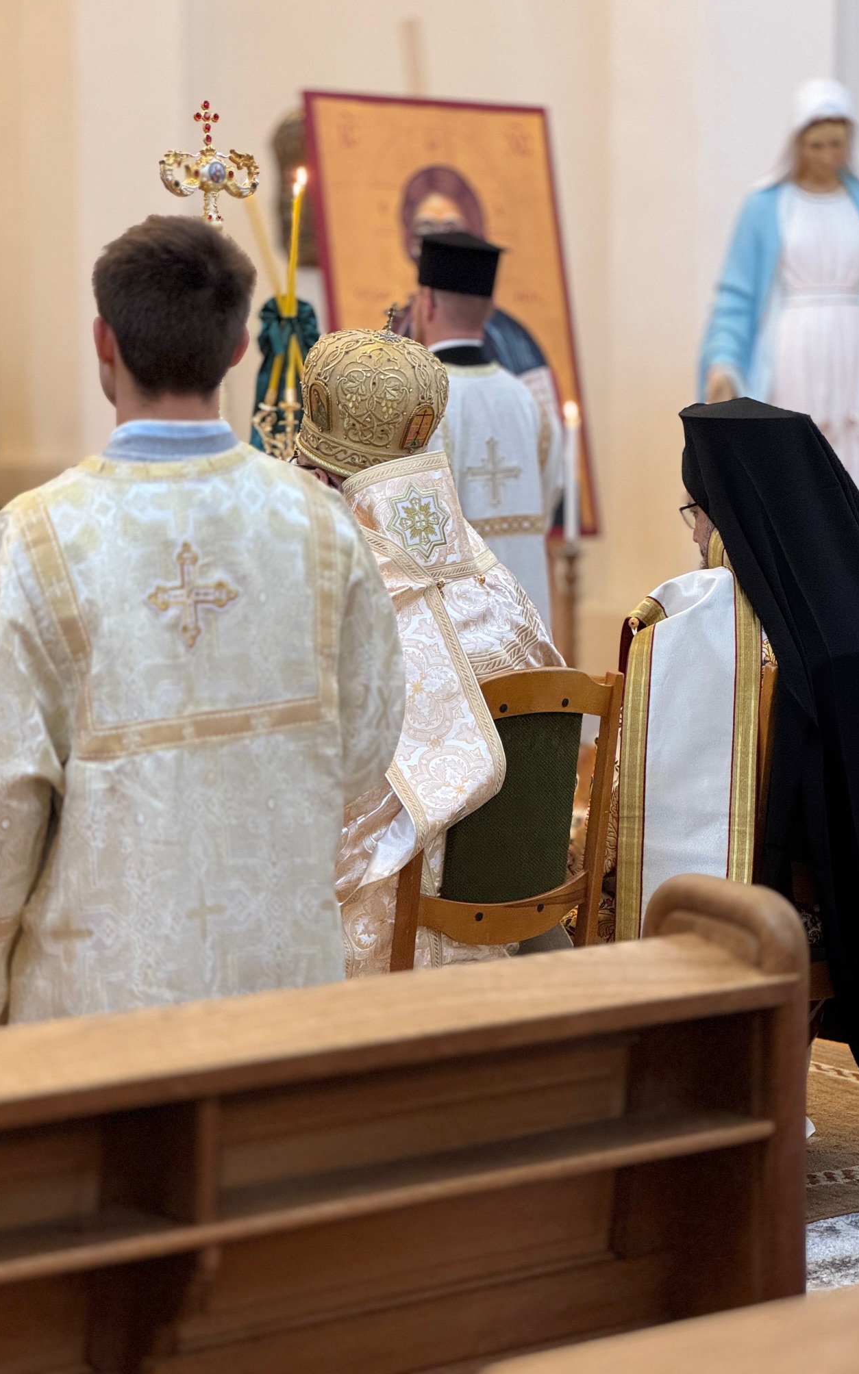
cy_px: 685
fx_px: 3072
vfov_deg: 25.2
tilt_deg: -5.1
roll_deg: -0.3
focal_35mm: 82
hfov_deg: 15.9
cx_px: 493
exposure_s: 1/50
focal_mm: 9
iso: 500
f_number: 2.8
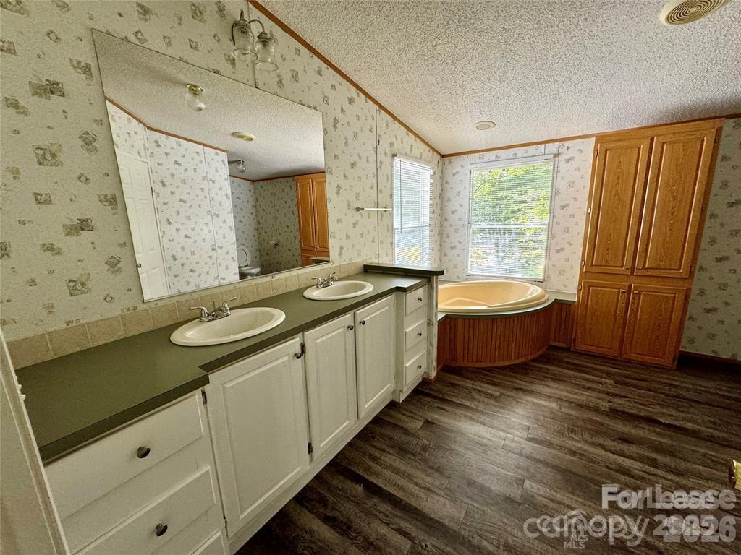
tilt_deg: -12.1
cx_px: 370
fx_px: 300
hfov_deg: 102.1
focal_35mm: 14
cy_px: 278
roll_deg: +2.8
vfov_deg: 85.7
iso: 200
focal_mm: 2.22
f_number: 2.2
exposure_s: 1/120
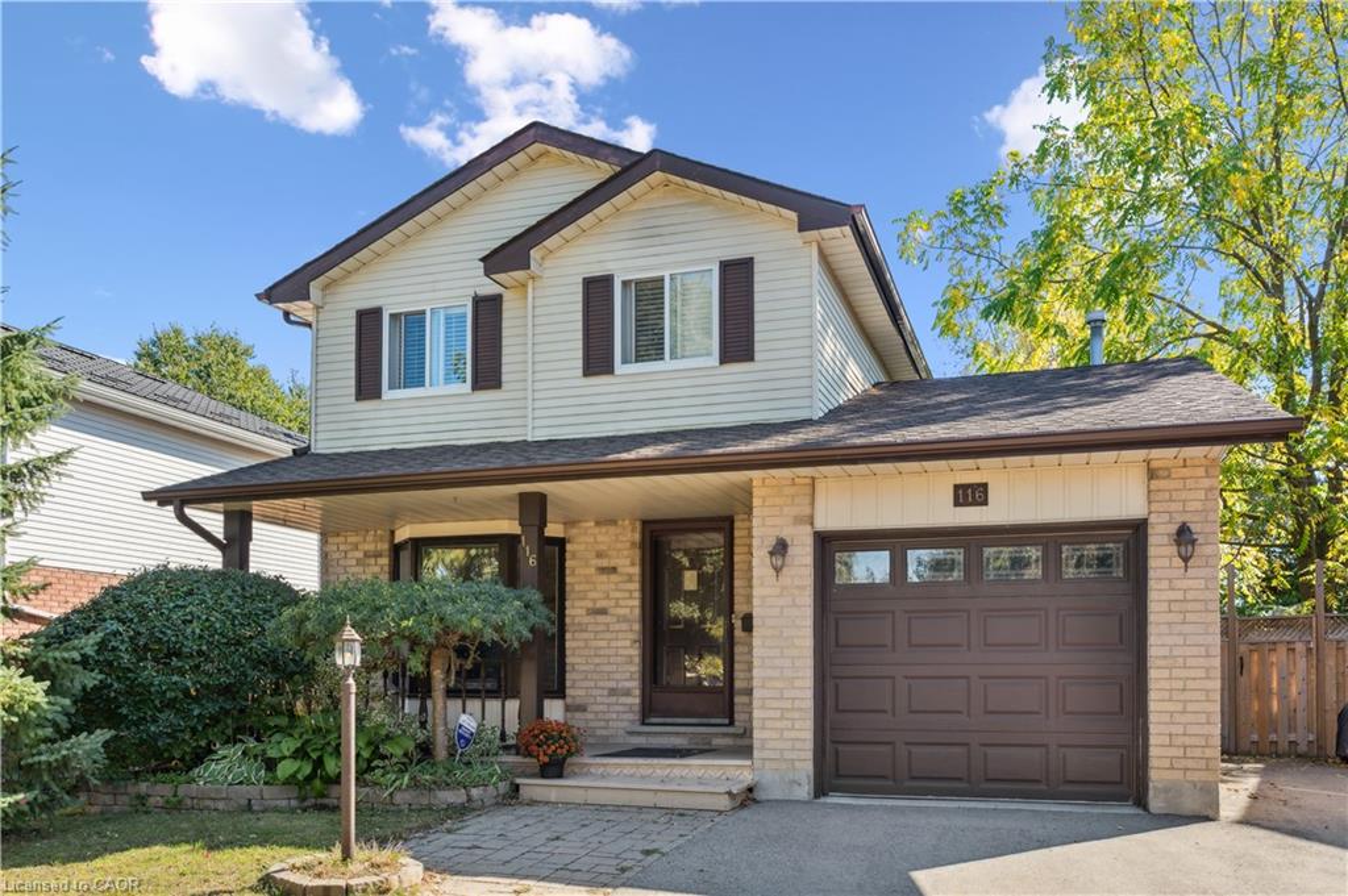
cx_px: 674
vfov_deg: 47.1
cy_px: 448
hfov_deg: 66.5
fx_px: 1029
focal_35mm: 28
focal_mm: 27.5
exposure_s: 1/400
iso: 200
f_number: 8
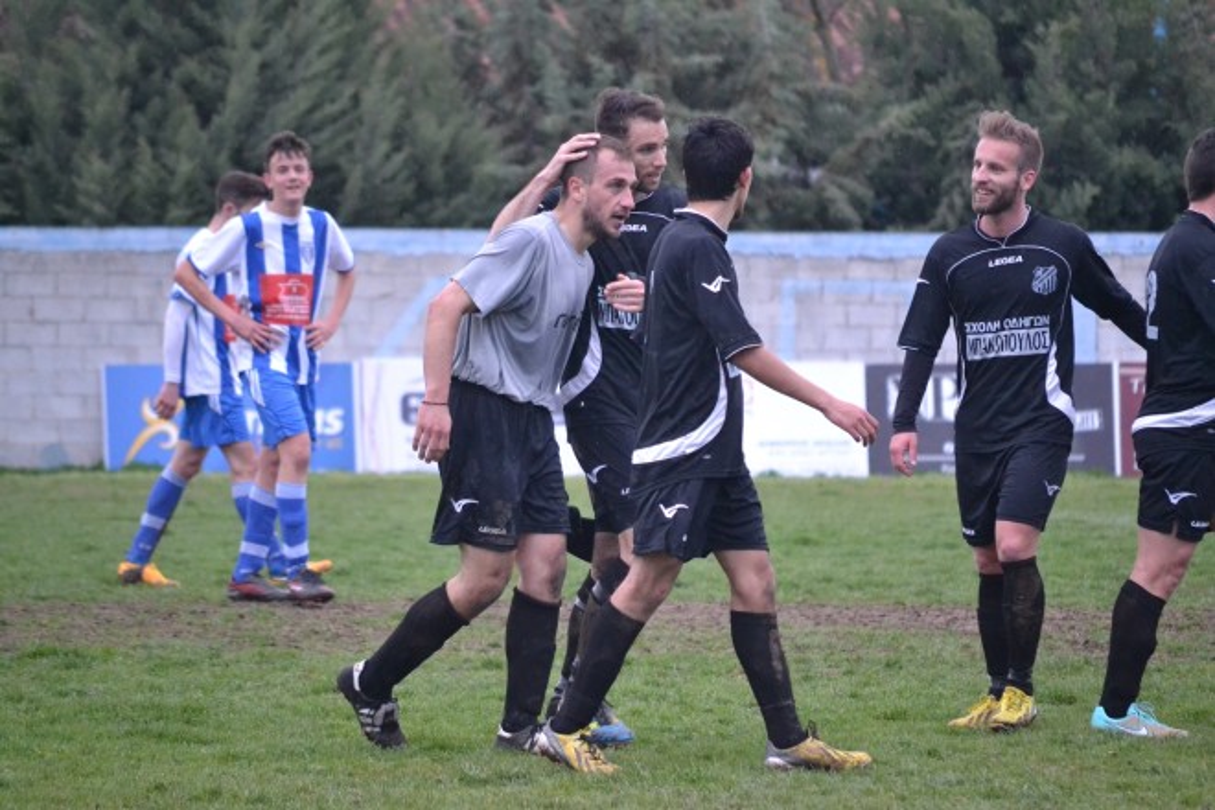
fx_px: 9112
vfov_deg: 5.1
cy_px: 405
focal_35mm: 270
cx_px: 608
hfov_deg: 7.6
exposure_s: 1/400
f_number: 5.6
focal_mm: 180
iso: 3200
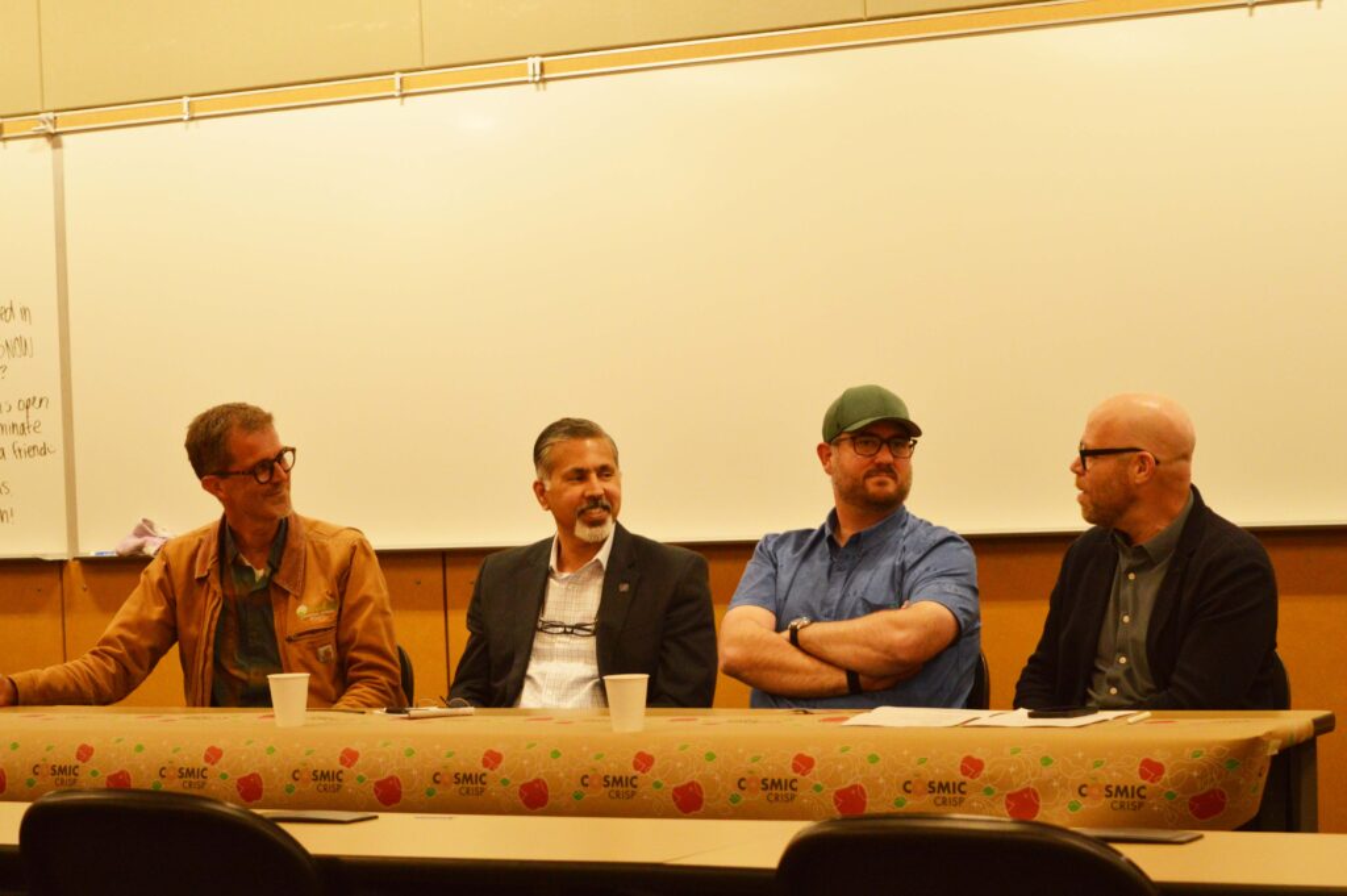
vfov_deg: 16.5
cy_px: 448
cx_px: 674
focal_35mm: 82
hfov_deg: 24.6
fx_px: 3084
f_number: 5.6
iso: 1600
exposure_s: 1/80
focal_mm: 55
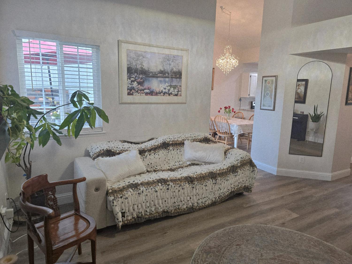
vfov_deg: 58.9
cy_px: 132
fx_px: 234
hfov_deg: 73.9
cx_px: 176
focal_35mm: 23
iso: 125
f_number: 1.7
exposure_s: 1/120
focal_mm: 6.3
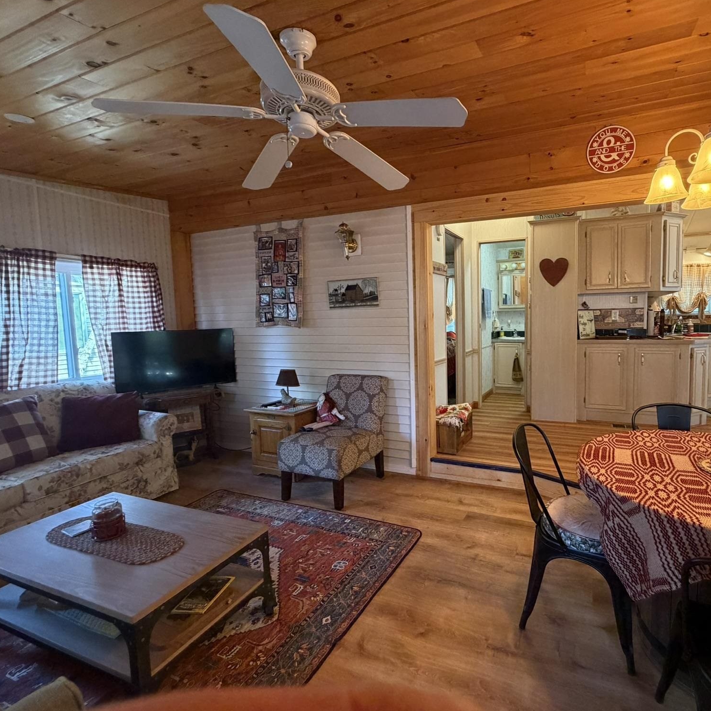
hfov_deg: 82.5
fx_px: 395
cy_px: 345
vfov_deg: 83.9
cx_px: 440
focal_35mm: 17
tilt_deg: -4.0
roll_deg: +1.8
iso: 500
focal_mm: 2.22
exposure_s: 1/60
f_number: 2.2
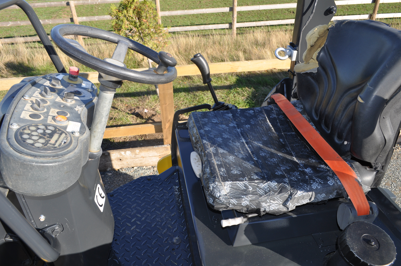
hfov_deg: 67.4
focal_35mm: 27
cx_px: 200
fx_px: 300
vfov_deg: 47.8
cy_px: 133
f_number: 7.1
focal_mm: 18
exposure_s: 1/200
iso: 200
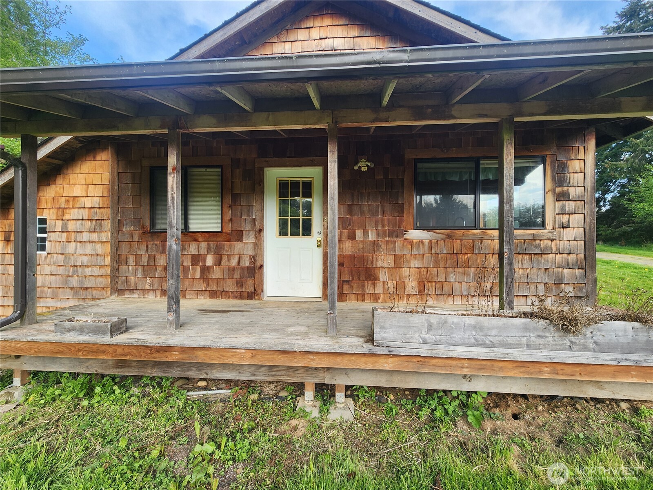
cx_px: 326
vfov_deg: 89.9
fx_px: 245
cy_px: 245
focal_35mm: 13
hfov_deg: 106.2
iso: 50
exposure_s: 1/251
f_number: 2.2
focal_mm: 2.2
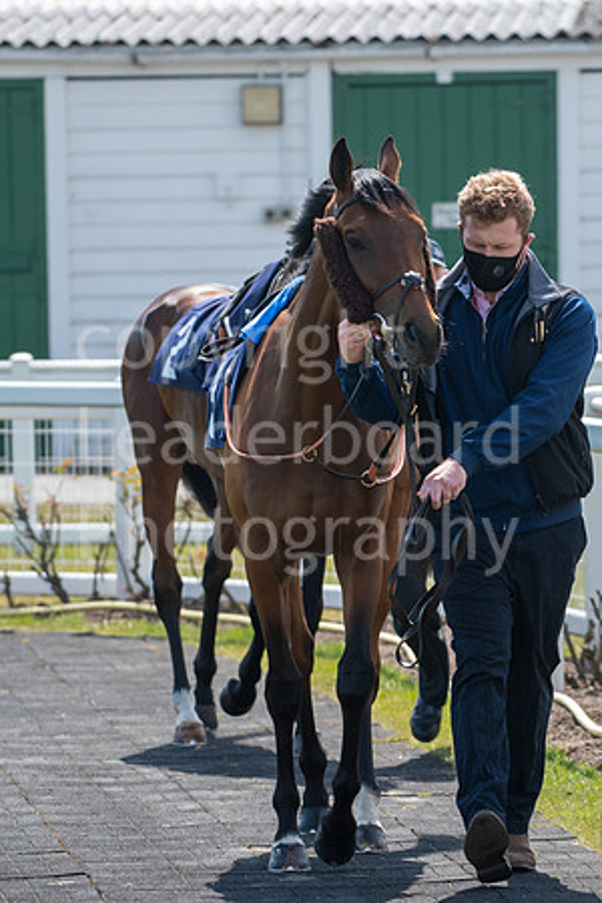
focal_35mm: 330
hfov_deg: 4.2
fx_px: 8277
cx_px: 301
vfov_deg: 6.2
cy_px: 452
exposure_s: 1/1250
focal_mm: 220
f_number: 5.6
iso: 400
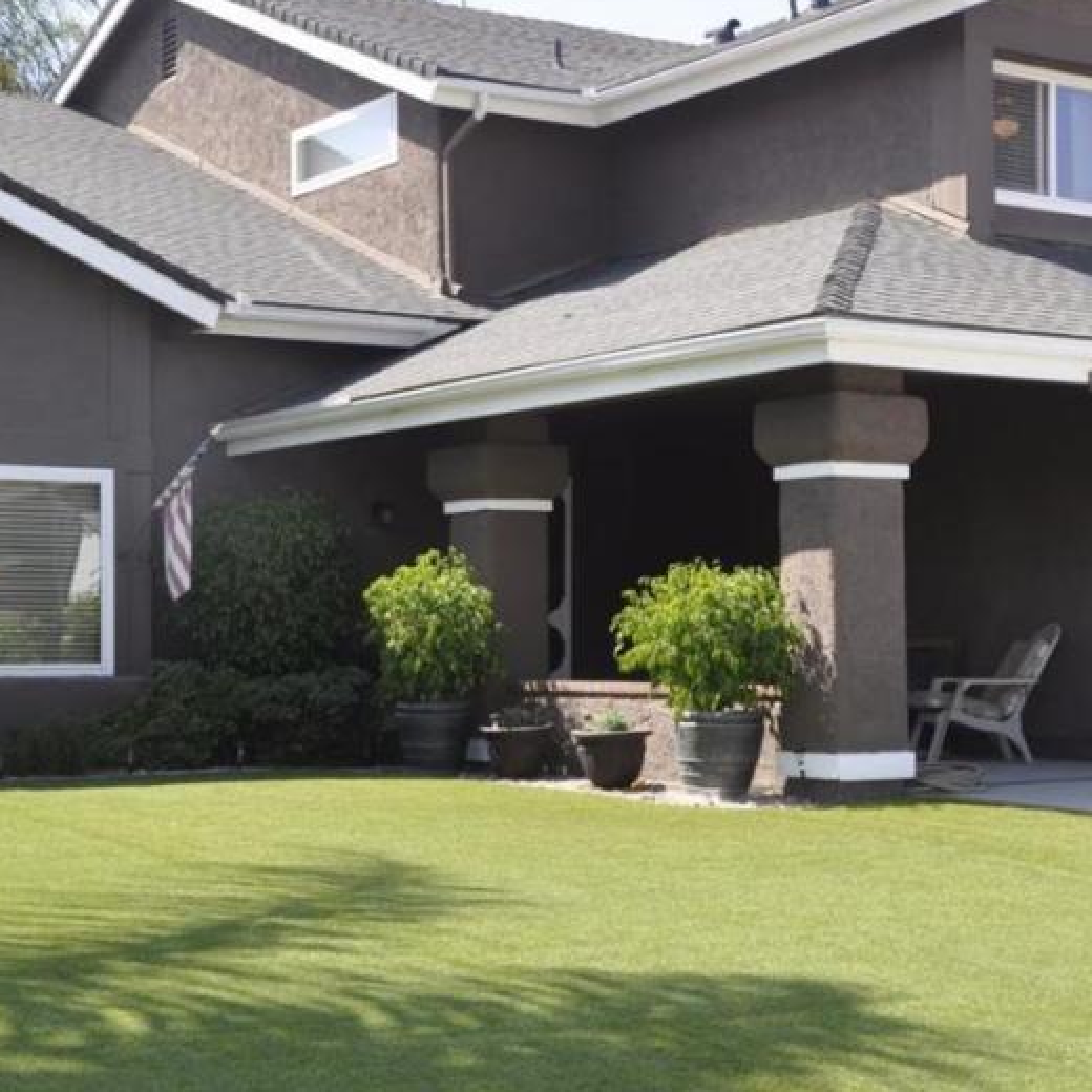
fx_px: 2427
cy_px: 589
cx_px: 425
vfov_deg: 25.4
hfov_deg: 25.3
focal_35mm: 68
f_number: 9
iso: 200
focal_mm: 24
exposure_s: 1/200
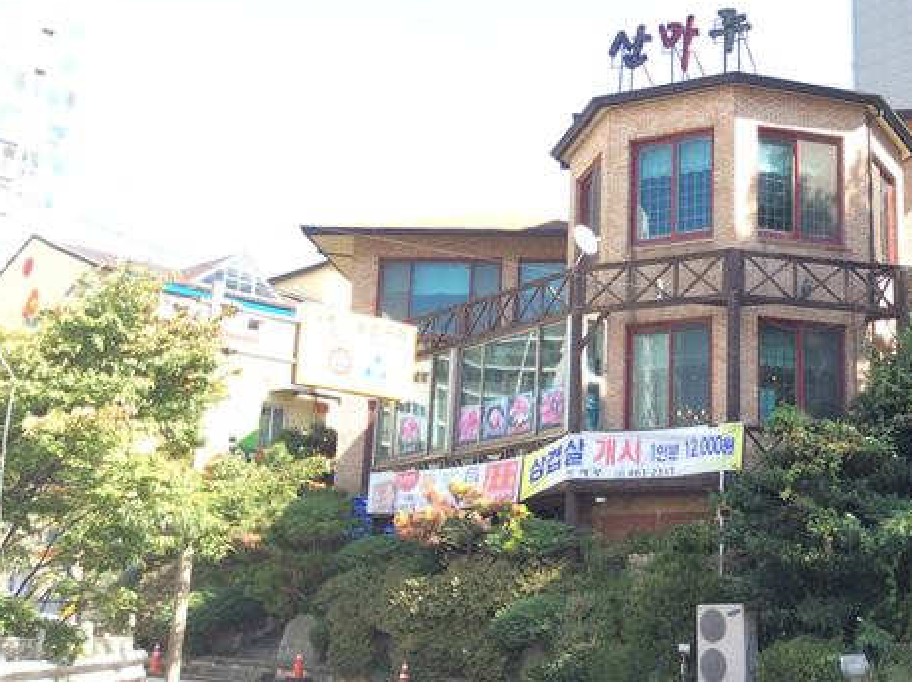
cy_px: 312
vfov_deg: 29.1
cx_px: 618
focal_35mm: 50
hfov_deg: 37.7
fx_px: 1316
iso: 32
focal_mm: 3.3
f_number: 2.4
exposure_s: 1/272
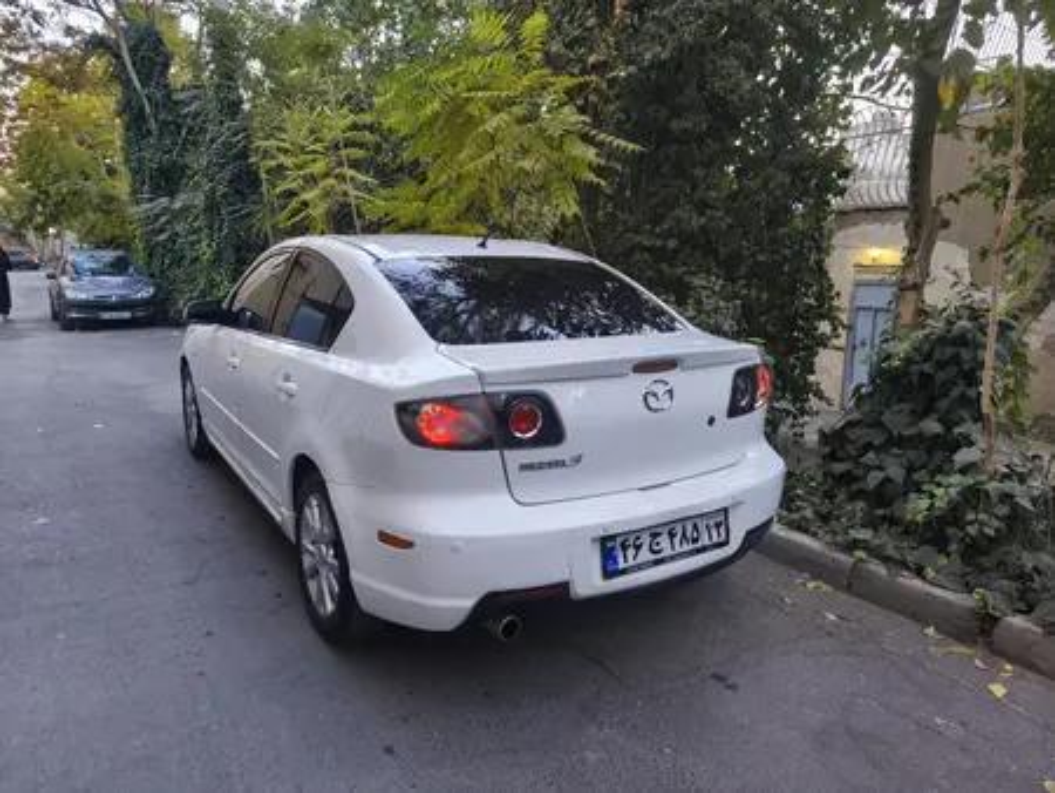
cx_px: 528
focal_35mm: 23
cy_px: 396
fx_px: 701
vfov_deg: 58.9
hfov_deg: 73.9
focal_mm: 6.18
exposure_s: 1/50
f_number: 1.65
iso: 1250
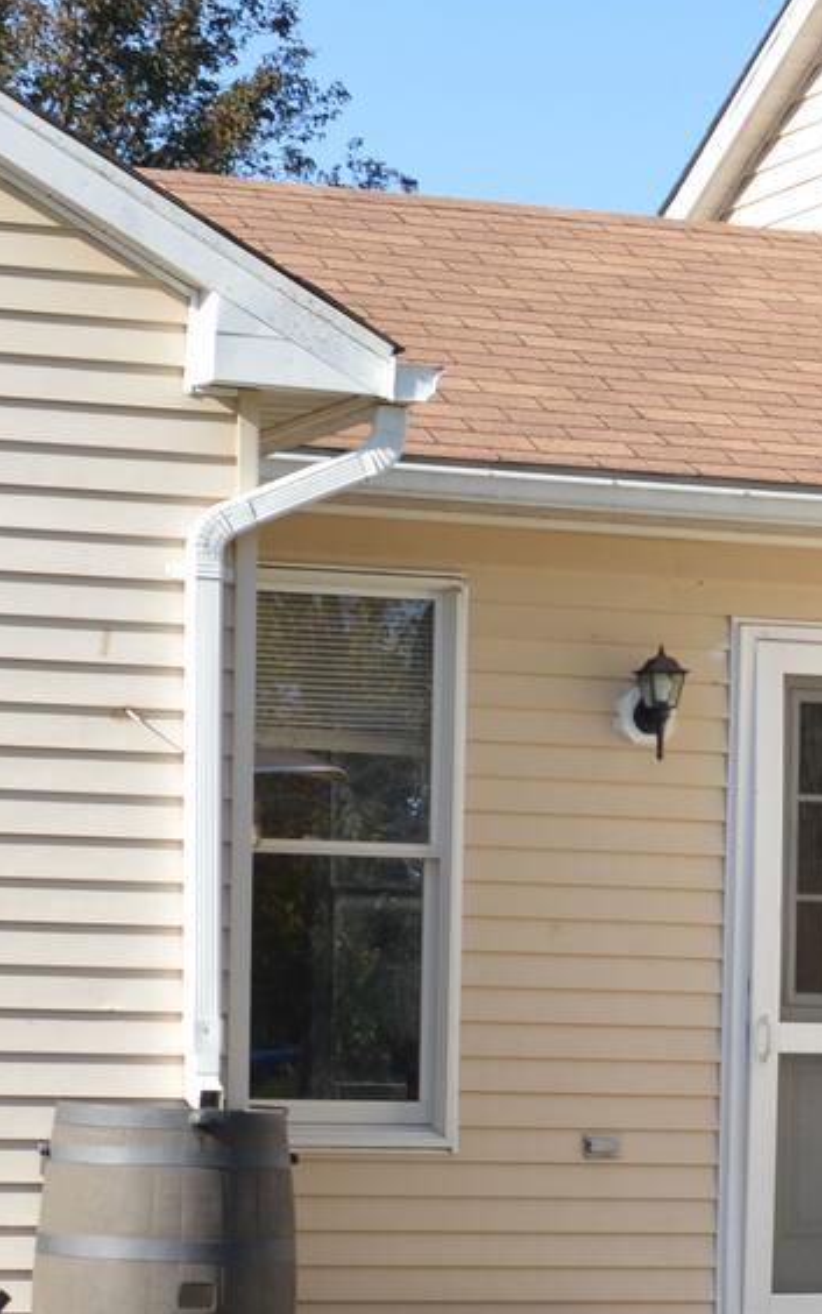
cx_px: 759
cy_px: 1119
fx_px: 4762
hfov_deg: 9.8
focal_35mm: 133
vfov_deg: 15.6
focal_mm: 24
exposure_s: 1/200
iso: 100
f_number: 7.1
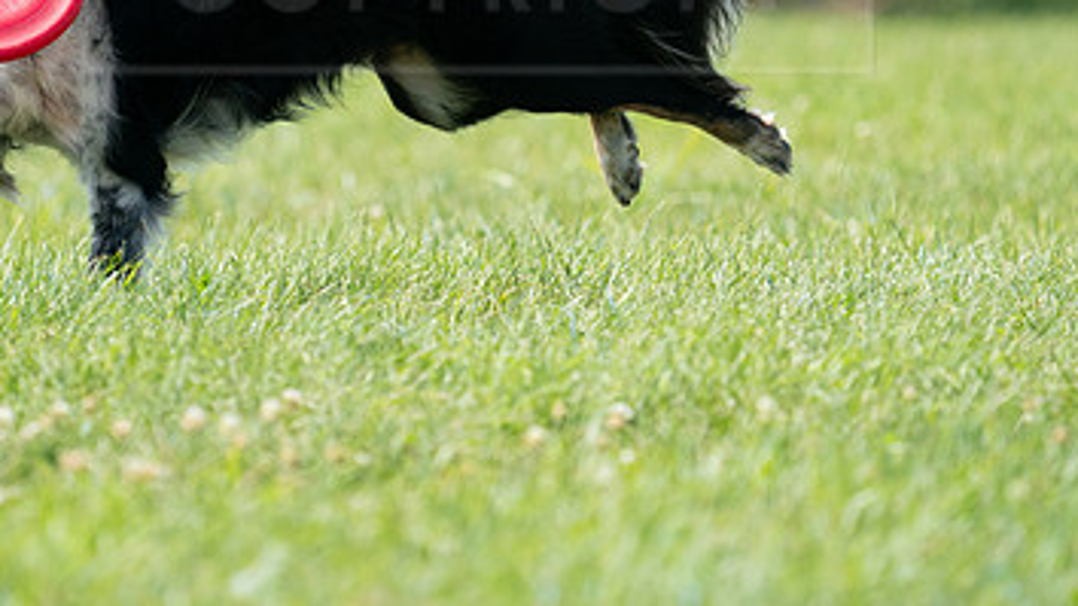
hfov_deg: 3.3
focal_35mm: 650
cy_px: 26
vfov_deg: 1.9
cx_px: 372
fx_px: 18577
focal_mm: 379
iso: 1600
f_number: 6.3
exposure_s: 1/4000
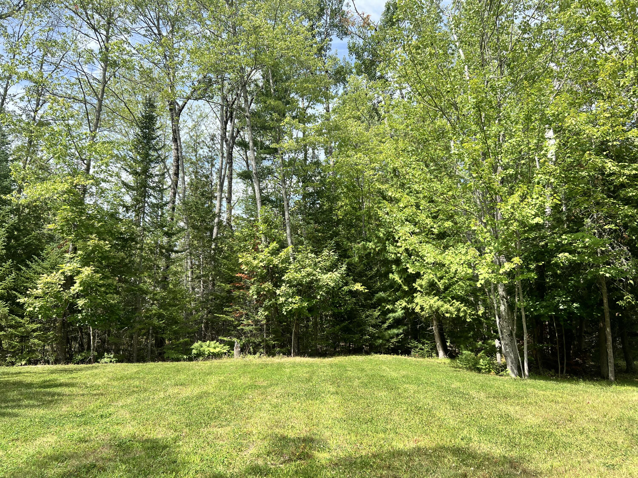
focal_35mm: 26
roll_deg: -0.1
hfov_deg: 67.3
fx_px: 479
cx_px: 319
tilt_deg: +8.8
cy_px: 239
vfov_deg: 53.1
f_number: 1.5
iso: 50
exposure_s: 1/1698
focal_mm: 5.7
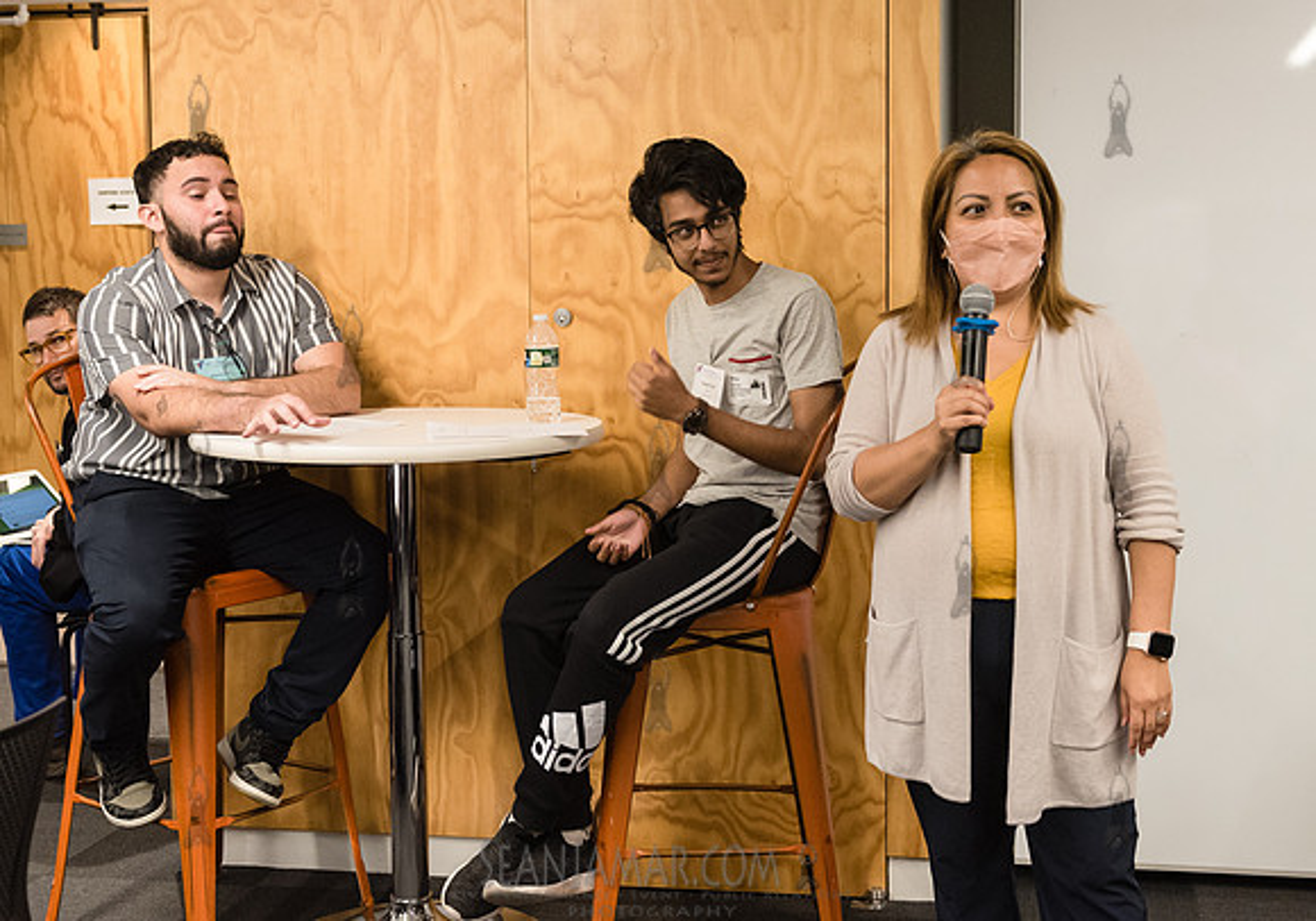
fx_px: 1816
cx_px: 743
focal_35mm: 49
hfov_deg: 39.8
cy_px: 406
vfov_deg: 28.4
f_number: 4
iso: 2500
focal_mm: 36
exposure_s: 1/250
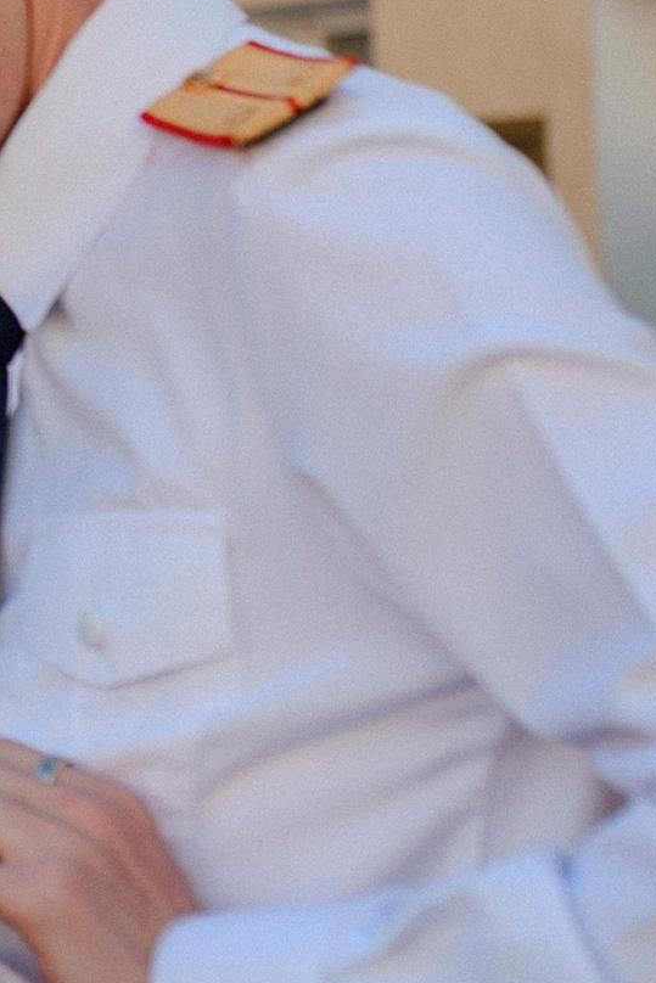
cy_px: -12
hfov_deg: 10.0
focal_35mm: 124
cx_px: -780
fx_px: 3388
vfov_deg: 16.2
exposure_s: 1/640
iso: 100
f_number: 3.2
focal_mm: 35
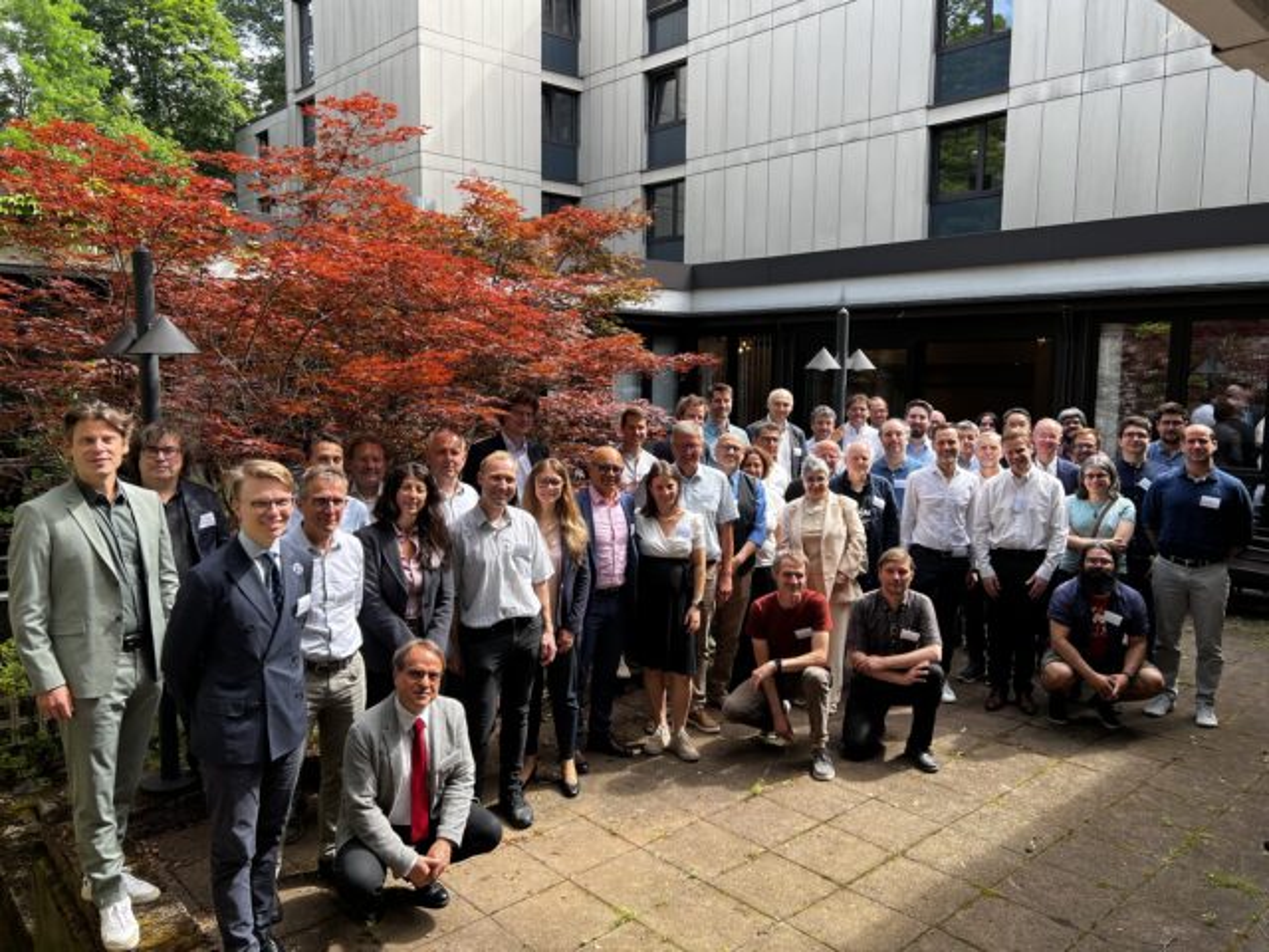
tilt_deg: -5.3
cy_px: 476
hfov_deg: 67.3
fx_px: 953
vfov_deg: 53.1
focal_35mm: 26
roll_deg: -0.3
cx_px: 634
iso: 50
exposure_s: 1/539
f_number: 1.5
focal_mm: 5.7
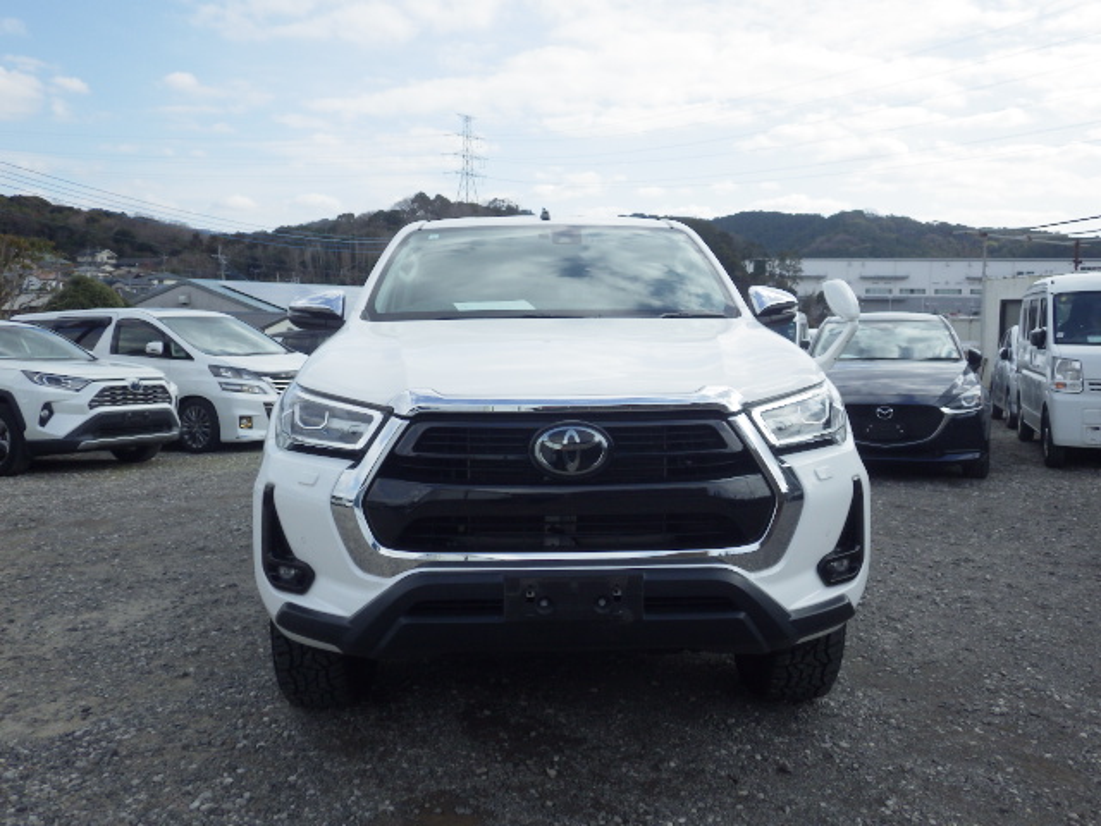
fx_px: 986
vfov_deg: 45.4
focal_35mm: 31
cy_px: 413
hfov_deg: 58.4
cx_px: 550
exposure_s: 1/200
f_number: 9.1
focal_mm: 5.5
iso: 250
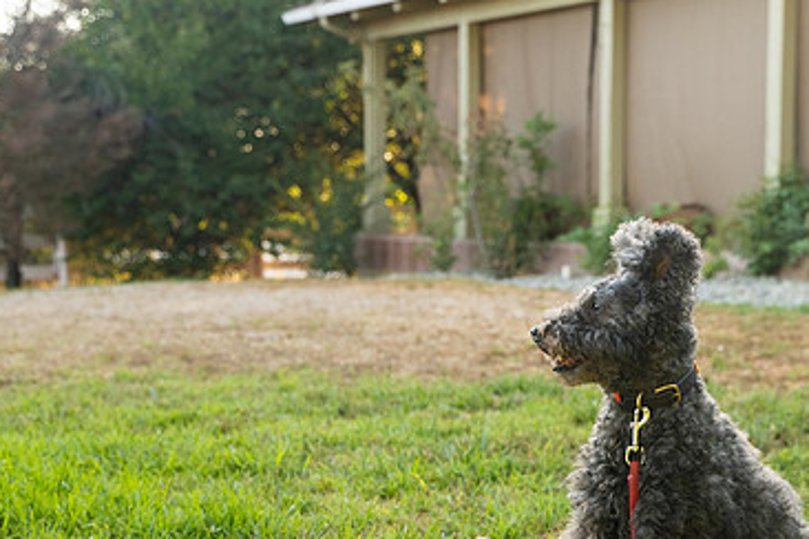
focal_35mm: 76
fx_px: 1708
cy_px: 372
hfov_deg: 26.5
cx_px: 539
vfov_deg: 17.9
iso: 800
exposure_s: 1/500
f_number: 4
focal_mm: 48
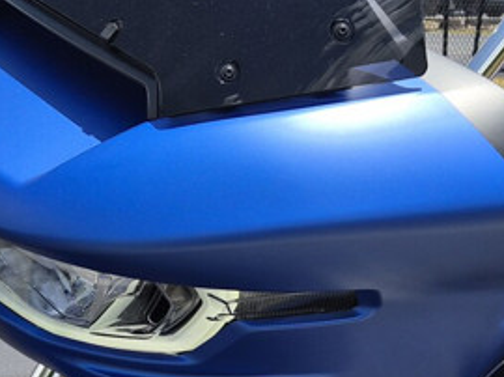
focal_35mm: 91
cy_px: 342
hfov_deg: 21.6
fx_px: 1324
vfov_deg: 16.0
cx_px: 231
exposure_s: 1/4800
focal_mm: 5.4
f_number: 1.8
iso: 80
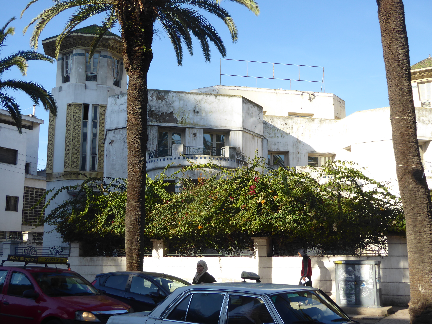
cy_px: 162
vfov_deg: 31.5
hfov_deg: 41.2
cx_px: 216
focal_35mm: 46
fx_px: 574
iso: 80
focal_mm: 7.8
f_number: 3.9
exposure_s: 1/320
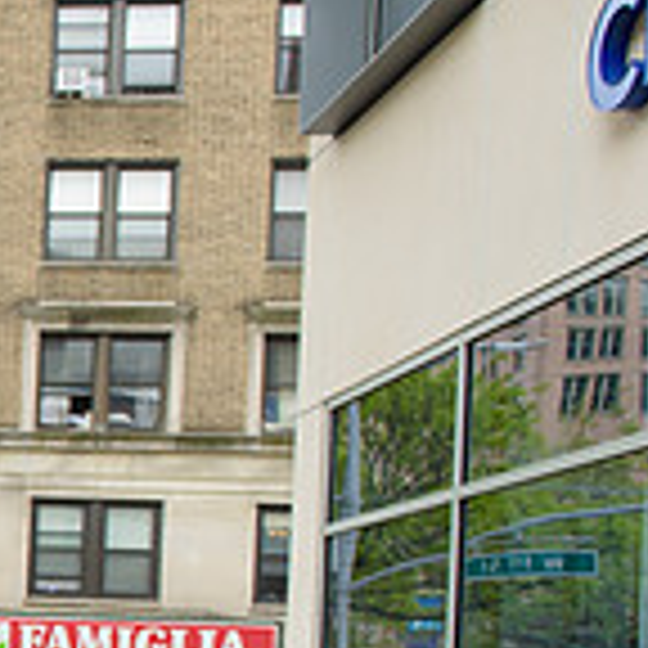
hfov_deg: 17.1
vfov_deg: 20.3
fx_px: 1737
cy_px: 682
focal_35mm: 82
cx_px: -544
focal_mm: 24
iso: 200
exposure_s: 1/250
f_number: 4
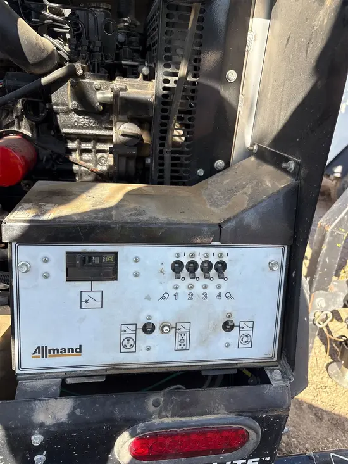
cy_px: 232
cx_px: 174
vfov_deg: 67.3
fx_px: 348
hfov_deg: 53.1
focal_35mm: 26
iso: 50
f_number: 1.6
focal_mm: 5.96
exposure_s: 1/500
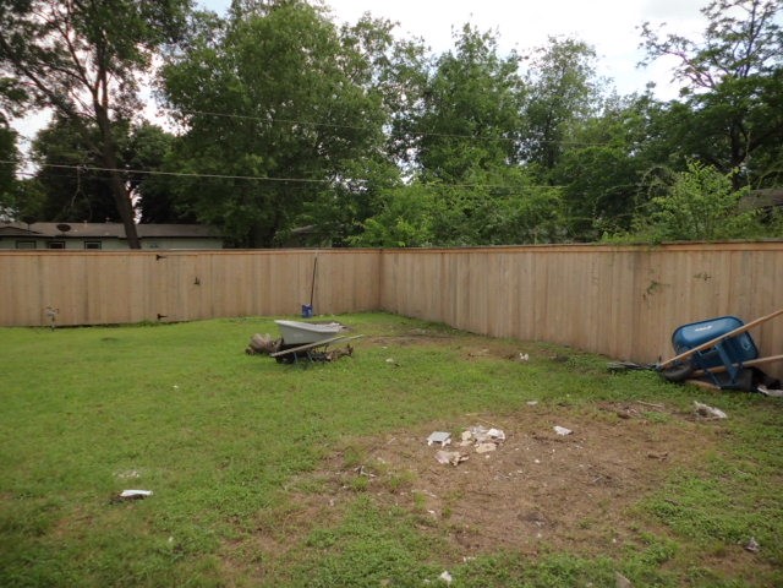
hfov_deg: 67.3
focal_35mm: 26
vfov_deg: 53.1
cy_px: 294
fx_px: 588
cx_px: 392
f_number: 3.2
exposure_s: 1/500
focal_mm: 4.6
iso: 64
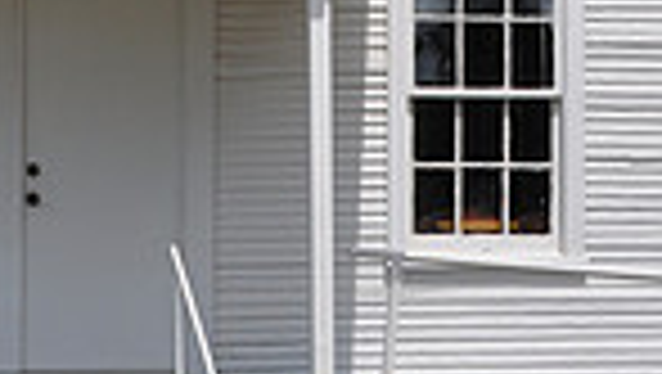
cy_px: 11
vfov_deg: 5.6
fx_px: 3796
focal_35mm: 216
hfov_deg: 9.9
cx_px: 108
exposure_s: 1/400
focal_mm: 35
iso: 200
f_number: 10
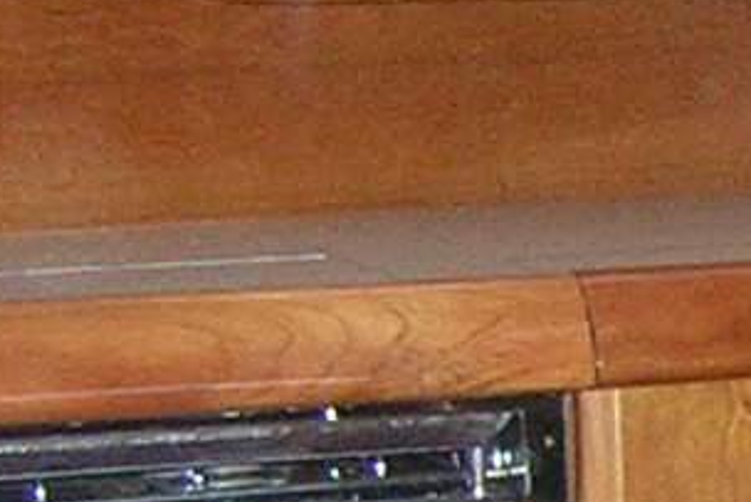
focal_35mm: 197
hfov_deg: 9.7
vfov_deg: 6.9
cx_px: 1485
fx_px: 4111
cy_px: 757
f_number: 2.6
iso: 142
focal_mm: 4.7
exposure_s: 1/60.1
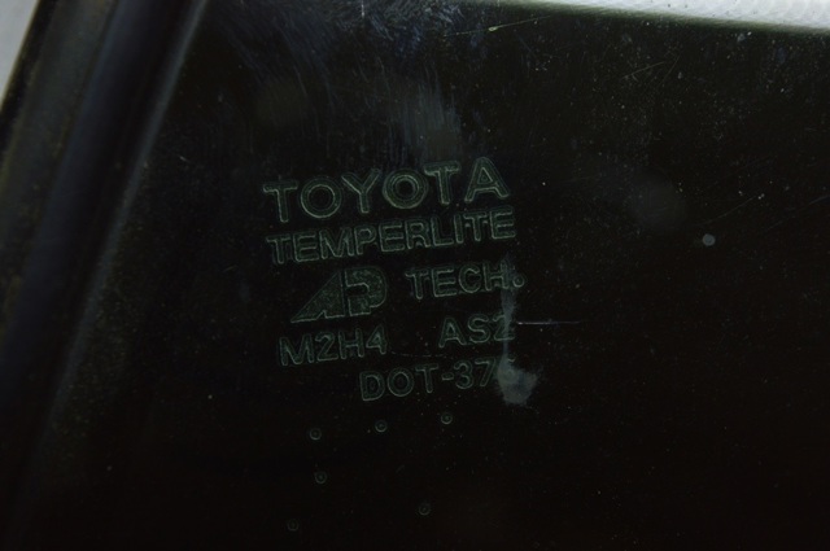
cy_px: 276
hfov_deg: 24.6
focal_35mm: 82
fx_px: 1900
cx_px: 415
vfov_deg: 16.5
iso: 400
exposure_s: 1/80
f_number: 5.6
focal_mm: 55
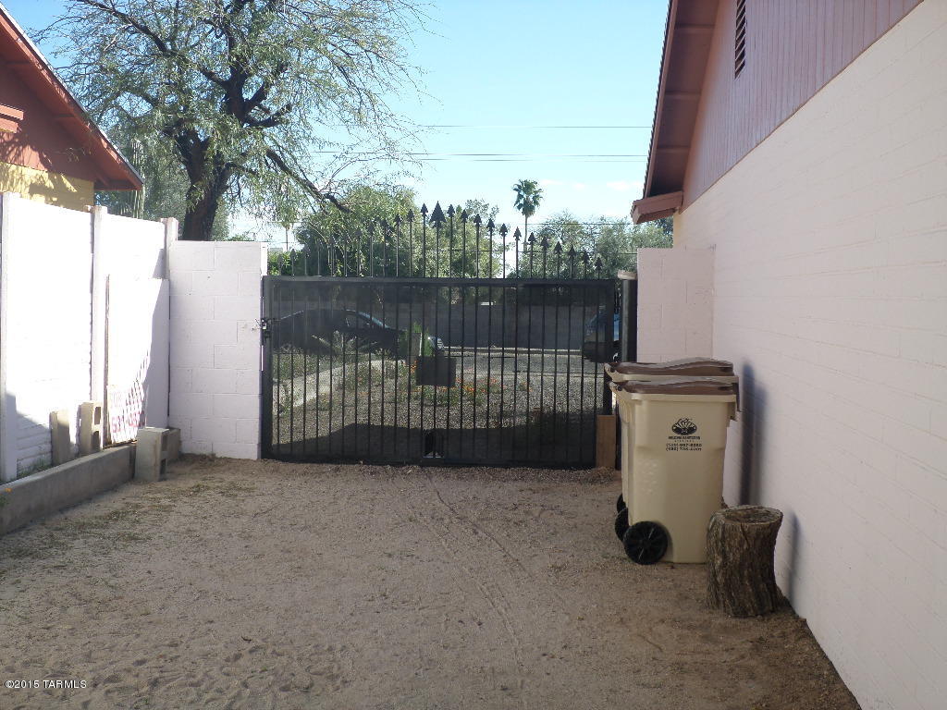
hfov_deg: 43.9
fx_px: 1176
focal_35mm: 43
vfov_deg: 33.6
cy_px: 355
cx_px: 474
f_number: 3.2
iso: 80
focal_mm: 7.8
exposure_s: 1/350
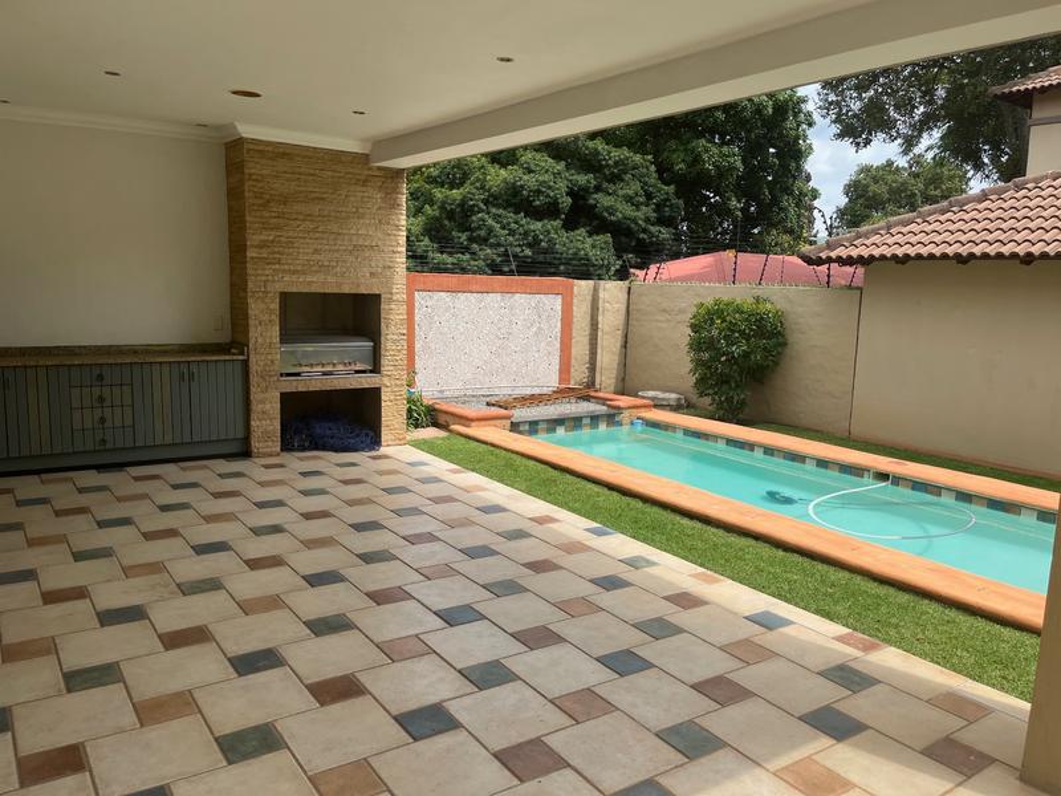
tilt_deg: -8.9
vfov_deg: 53.1
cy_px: 398
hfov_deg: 67.3
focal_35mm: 26
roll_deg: -1.1
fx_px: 797
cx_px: 530
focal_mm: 5.1
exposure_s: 1/1992
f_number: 1.6
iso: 50
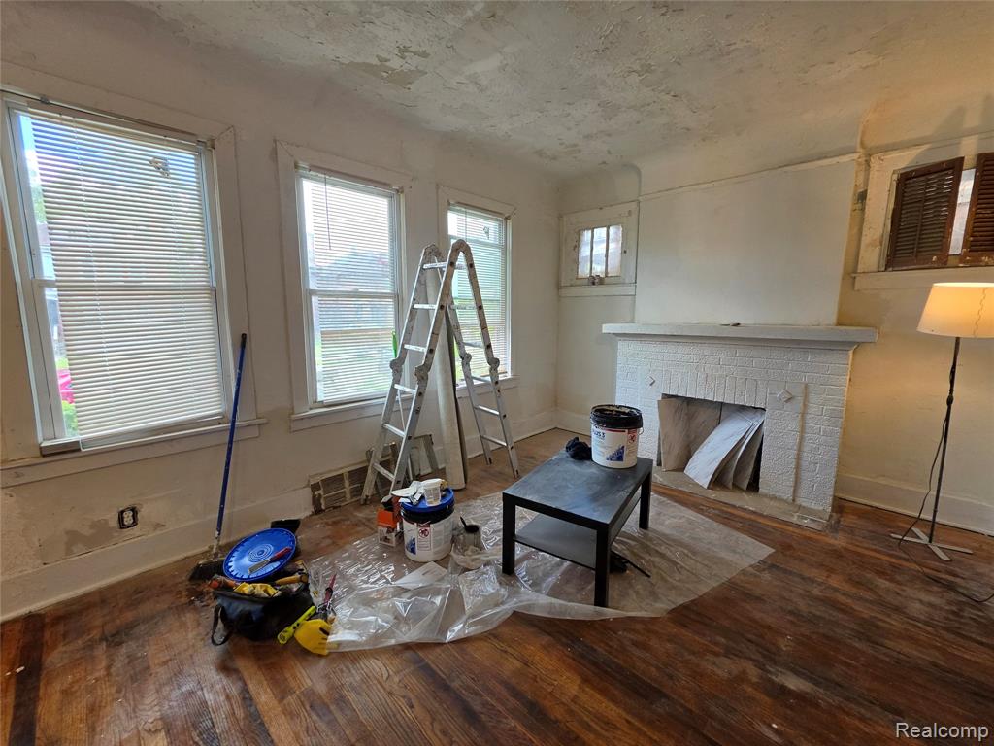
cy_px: 373
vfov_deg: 89.9
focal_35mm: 13
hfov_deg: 106.2
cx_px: 497
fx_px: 373
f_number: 1.9
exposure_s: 1/120
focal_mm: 2.2
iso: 64
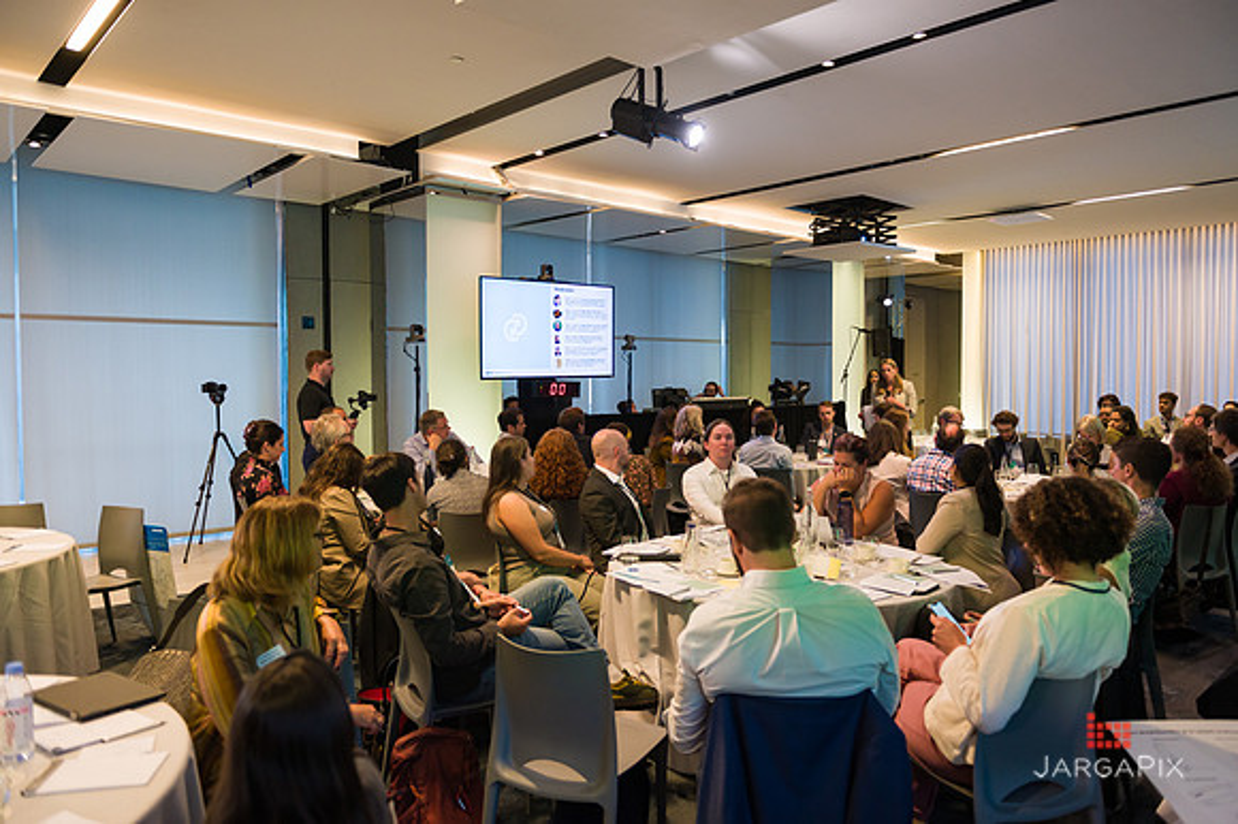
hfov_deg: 72.8
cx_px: 618
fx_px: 840
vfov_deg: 52.3
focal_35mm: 24
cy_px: 409
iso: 1600
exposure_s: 1/200
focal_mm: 24
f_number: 3.2
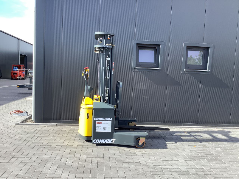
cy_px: 90
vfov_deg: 45.4
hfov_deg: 58.4
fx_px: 214
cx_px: 120
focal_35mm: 31
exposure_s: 1/334
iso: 25
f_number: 2.4
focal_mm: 3.3
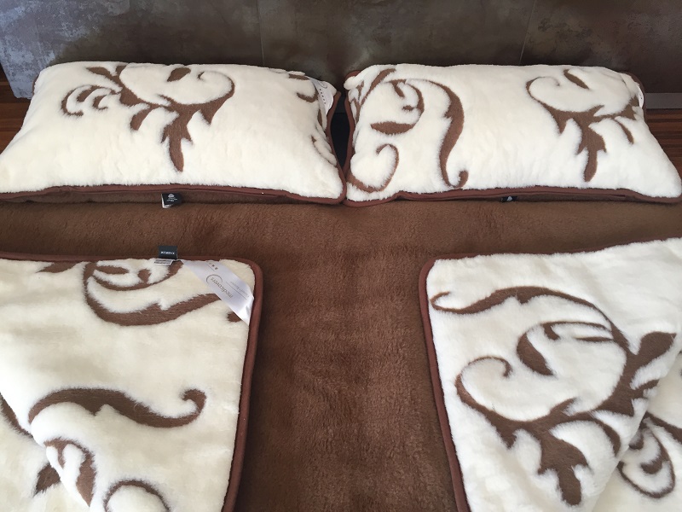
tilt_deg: -47.8
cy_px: 256
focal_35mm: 29
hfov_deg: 61.7
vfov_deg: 48.2
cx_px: 341
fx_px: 571
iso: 40
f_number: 2.2
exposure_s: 1/33
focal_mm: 4.15
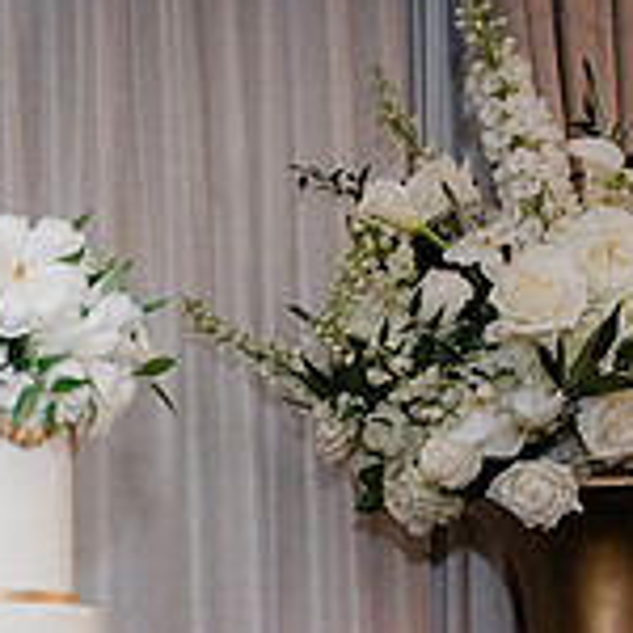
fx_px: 2007
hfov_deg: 16.0
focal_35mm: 97
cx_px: -384
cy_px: 762
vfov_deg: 17.1
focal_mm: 29.5
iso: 2000
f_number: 2.8
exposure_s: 1/160
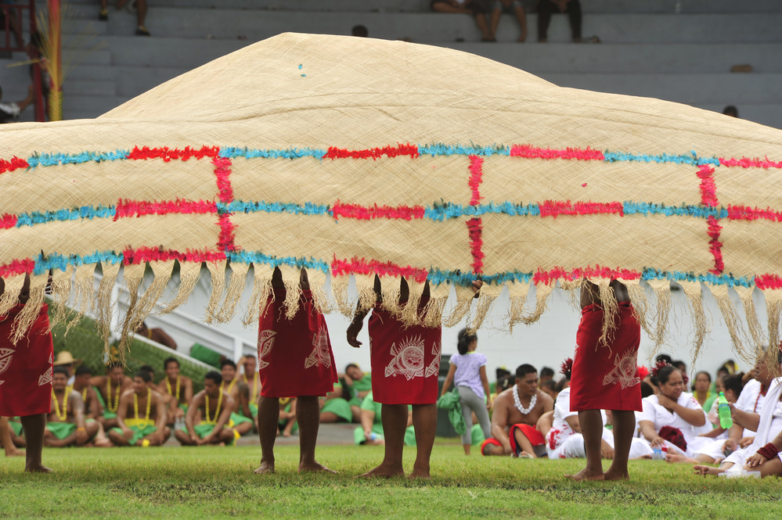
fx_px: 7816
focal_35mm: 360
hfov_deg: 5.7
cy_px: 260
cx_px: 391
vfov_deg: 3.8
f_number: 9
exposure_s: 1/320
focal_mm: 360
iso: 160
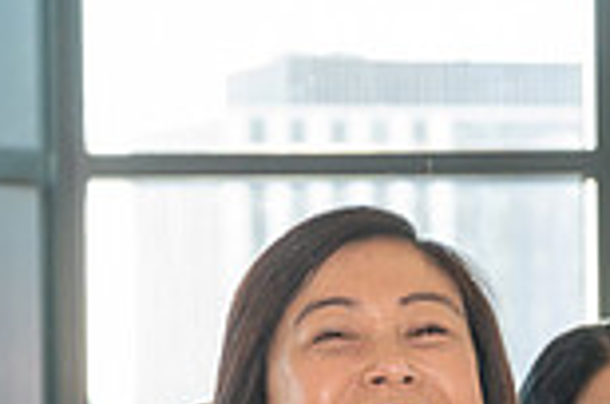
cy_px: 517
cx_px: 714
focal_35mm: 317
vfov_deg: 4.3
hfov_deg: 6.5
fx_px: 5360
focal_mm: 65
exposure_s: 1/200
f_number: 5
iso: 1000
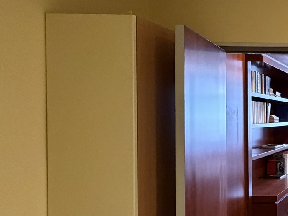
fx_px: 325
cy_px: 121
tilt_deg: -0.9
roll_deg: +0.0
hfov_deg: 32.1
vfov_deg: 36.8
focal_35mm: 39
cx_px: 398
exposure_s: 1/50
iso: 640
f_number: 2.2
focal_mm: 2.22
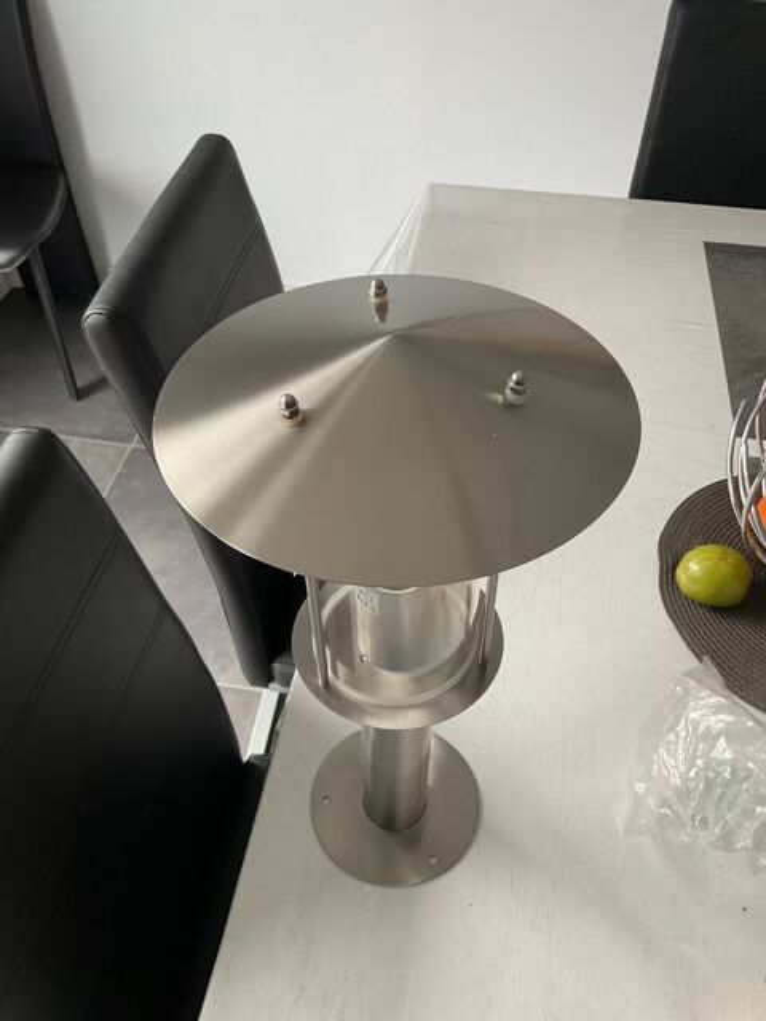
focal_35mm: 29
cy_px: 510
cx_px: 383
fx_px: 856
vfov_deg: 61.7
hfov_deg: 48.2
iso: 125
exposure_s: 1/60
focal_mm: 3
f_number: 1.8
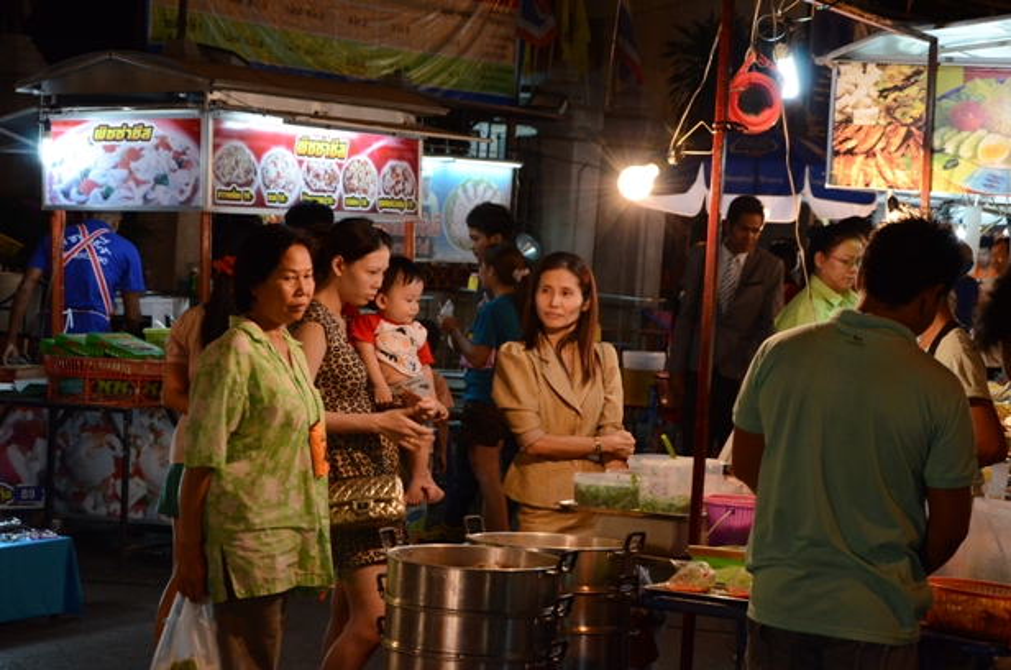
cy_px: 335
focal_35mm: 78
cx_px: 506
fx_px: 2186
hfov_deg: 26.0
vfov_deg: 17.4
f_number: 6.3
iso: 2500
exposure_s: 1/100
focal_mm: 52
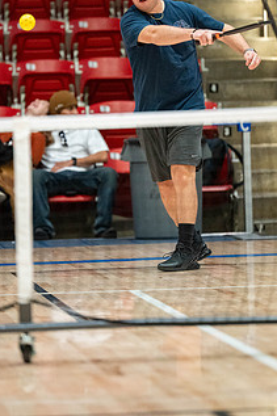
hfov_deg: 4.8
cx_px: 118
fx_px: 3281
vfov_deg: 7.3
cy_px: 144
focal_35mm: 284
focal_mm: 200
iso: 5000
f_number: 2.8
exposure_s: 1/500
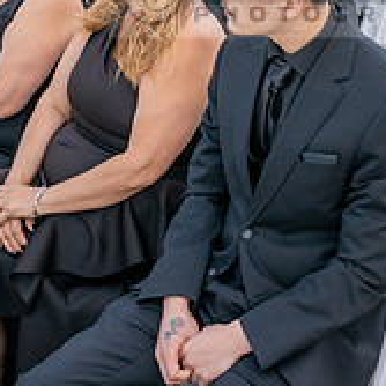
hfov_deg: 23.9
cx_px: 310
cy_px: -17
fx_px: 896
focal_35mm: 71
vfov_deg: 23.1
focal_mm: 24
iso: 200
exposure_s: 1/250
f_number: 8
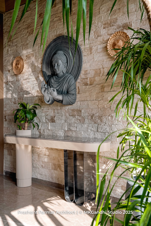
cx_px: 76
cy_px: 113
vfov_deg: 49.6
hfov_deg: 34.2
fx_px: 245
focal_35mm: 39
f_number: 11
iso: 160
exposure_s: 1/10
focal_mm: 39
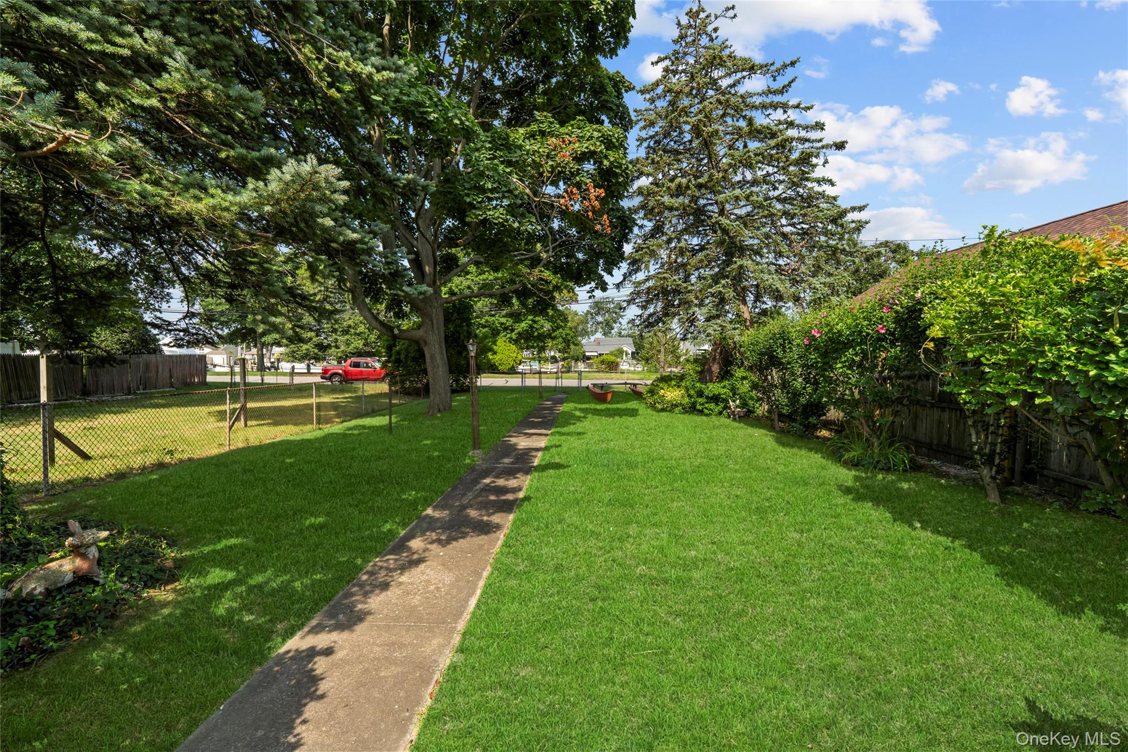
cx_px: 564
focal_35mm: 14
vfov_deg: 81.2
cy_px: 376
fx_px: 439
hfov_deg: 104.3
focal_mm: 14
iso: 640
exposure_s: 1/400
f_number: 10
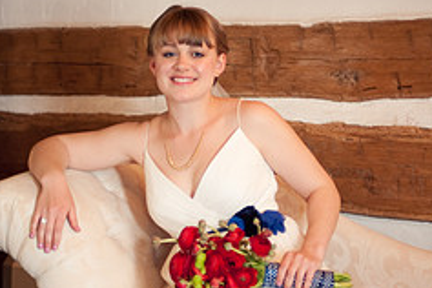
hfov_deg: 21.5
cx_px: 232
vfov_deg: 14.4
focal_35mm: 95
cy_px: 199
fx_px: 1140
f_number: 1.4
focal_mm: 50
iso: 200
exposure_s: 1/100
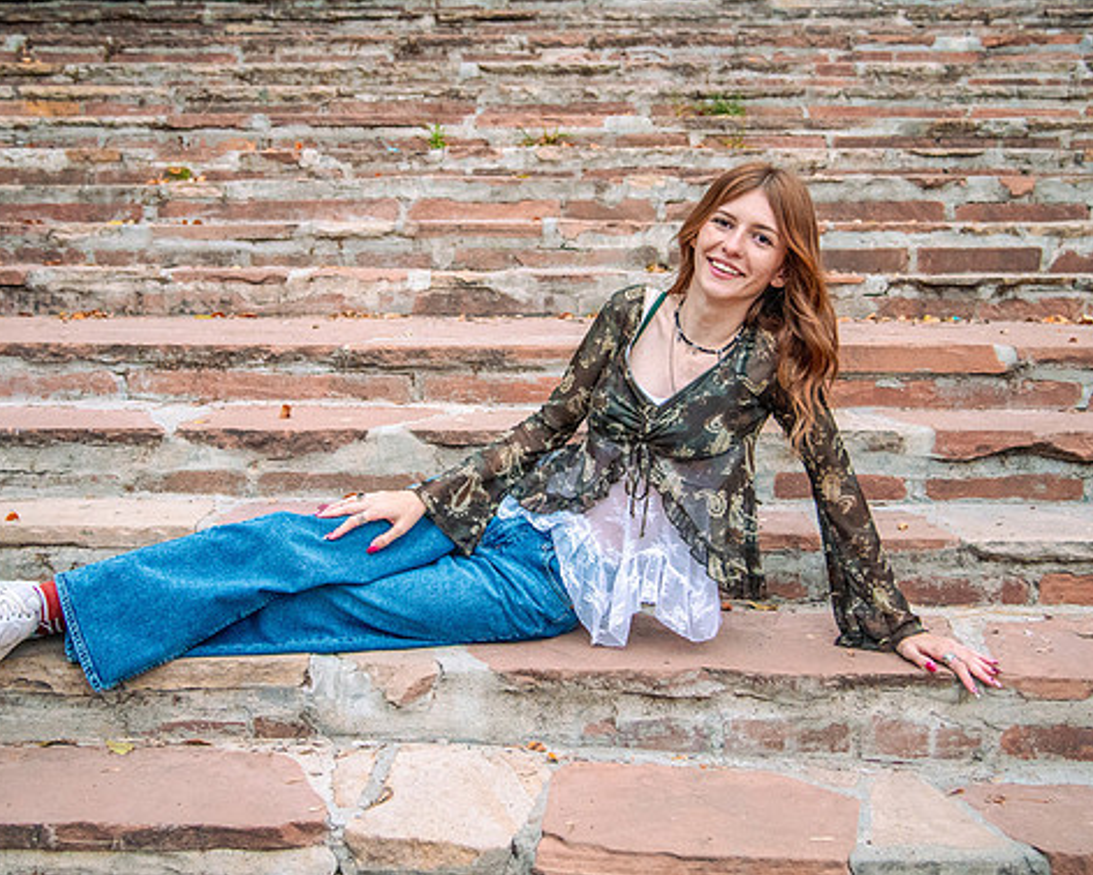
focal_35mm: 42
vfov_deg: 35.6
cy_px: 356
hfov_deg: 43.8
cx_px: 516
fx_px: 1359
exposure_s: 1/80
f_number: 4
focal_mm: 31
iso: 8000
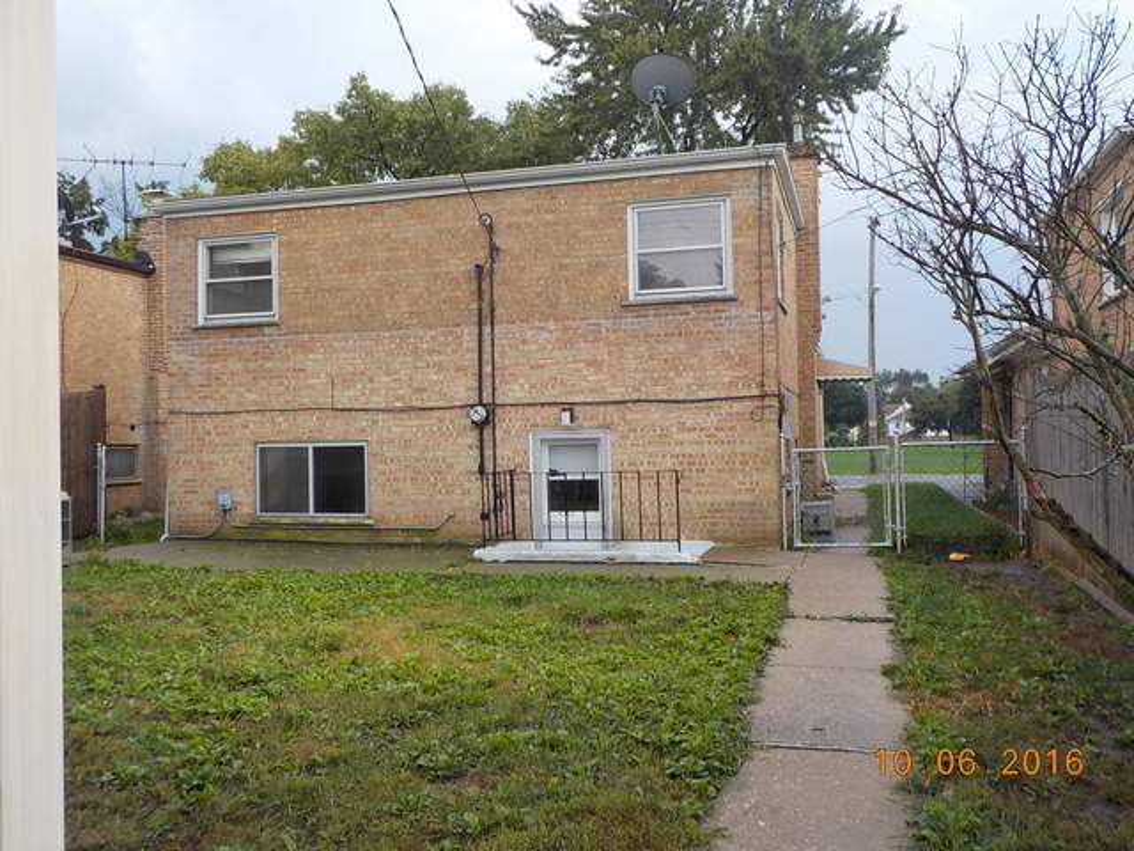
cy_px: 426
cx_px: 567
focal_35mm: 30
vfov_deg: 46.8
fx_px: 983
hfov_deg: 60.0
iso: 125
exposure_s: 1/100
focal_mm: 4.1
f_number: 3.3
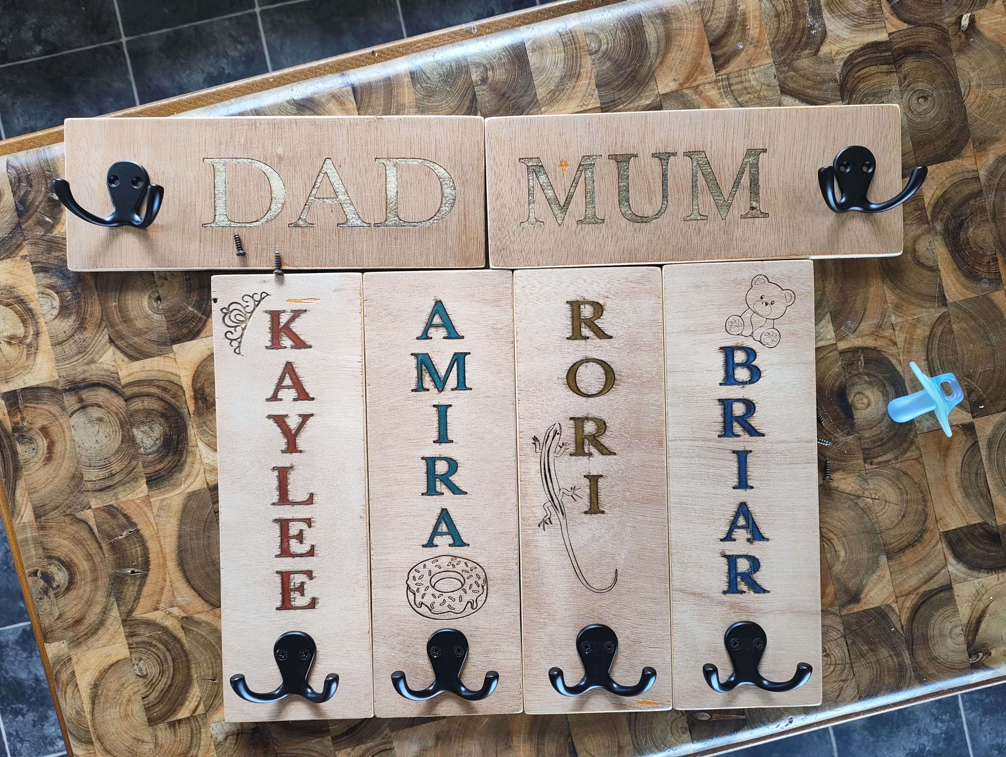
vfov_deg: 56.9
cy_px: 378
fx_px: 698
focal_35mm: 24
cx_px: 503
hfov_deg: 71.5
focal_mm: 5.56
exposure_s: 1/50
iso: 144
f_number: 1.88
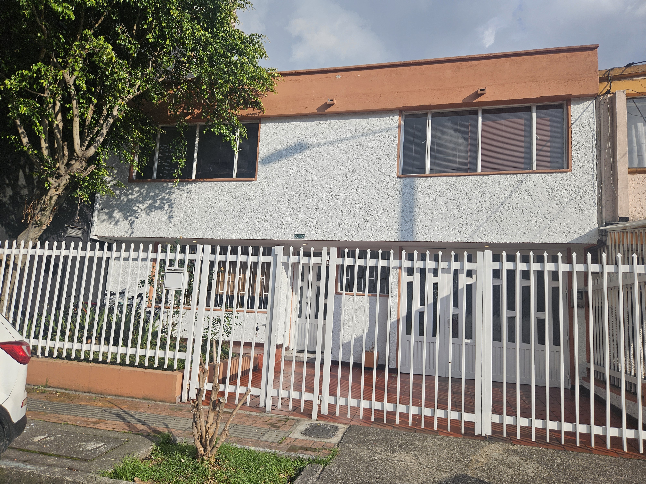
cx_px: 323
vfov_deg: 58.9
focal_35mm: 23
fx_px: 429
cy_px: 242
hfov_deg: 73.9
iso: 25
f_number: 1.8
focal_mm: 5.4
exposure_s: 1/3464
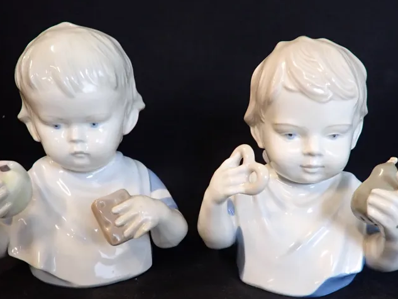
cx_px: 194
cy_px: 168
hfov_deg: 71.6
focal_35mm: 24
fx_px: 276
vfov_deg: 56.7
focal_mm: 3.33
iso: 400
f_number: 2
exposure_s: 1/30
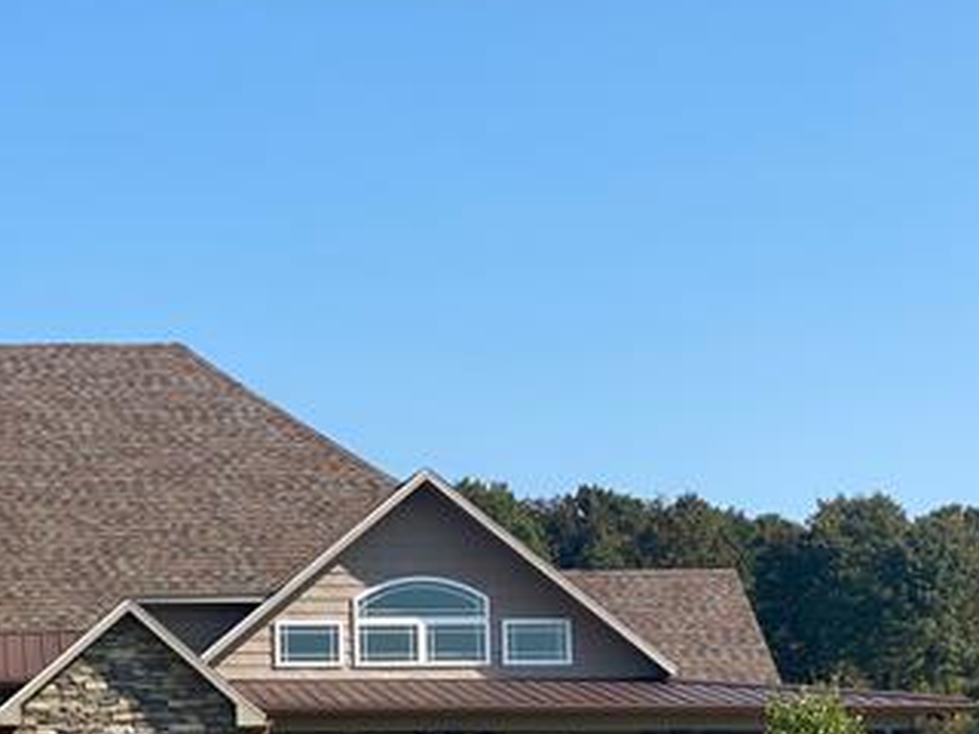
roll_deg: +0.1
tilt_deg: +4.1
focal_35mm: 104
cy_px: 645
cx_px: 21
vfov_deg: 14.1
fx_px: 2941
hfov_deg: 18.5
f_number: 2
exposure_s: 1/1410
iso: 20
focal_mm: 6
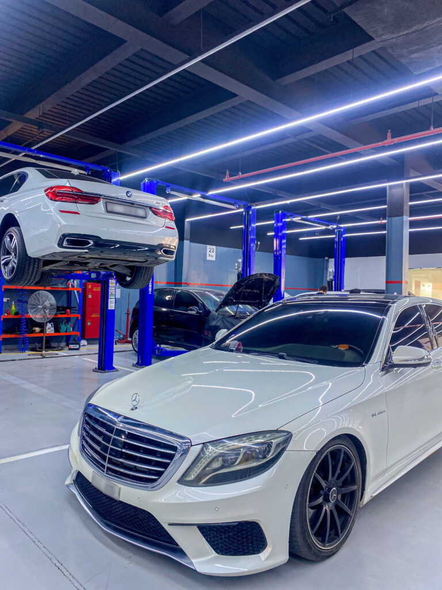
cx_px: 221
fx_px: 443
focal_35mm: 26
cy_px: 295
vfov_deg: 67.3
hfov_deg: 53.1
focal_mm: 4.25
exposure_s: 1/100
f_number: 1.8
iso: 125
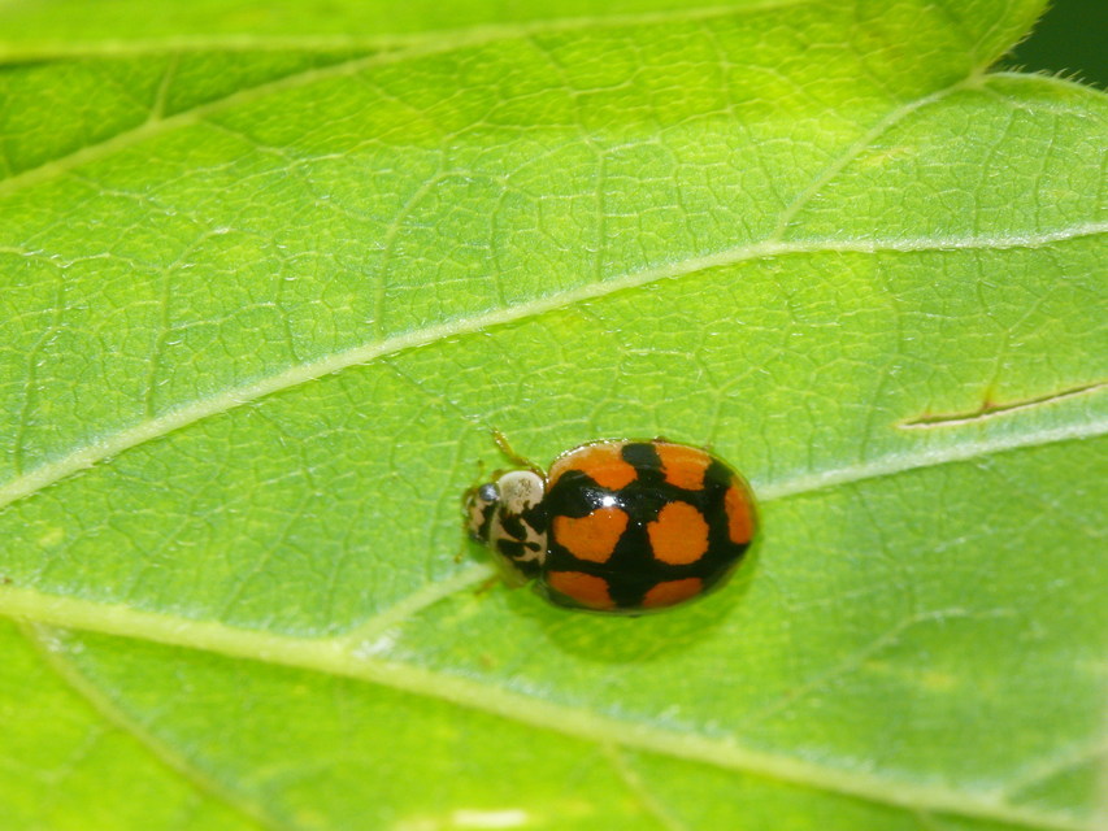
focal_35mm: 420
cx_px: 554
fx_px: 13445
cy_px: 416
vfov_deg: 3.5
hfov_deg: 4.7
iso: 200
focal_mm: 88.8
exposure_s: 1/80
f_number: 11
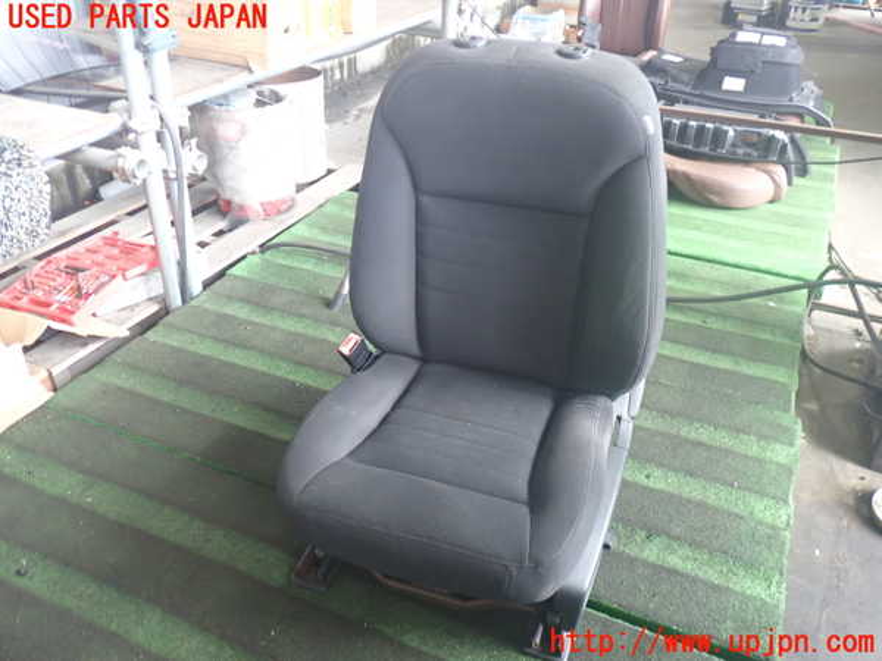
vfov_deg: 46.8
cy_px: 330
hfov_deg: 60.0
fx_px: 764
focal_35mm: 30
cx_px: 441
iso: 250
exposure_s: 1/30
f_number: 2.3
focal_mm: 5.4
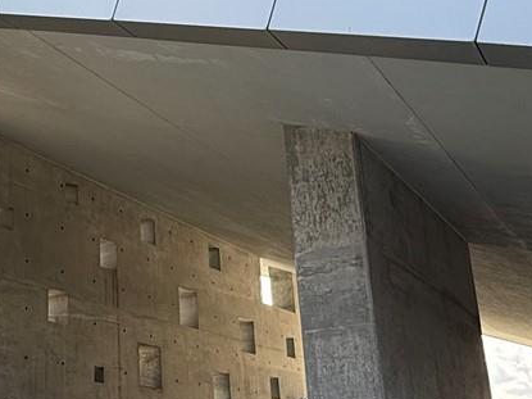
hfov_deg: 34.8
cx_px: 137
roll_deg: +1.2
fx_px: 830
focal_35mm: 54
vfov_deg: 27.0
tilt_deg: +18.4
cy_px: 212
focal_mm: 2.22
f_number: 2.2
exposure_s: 1/244
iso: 64
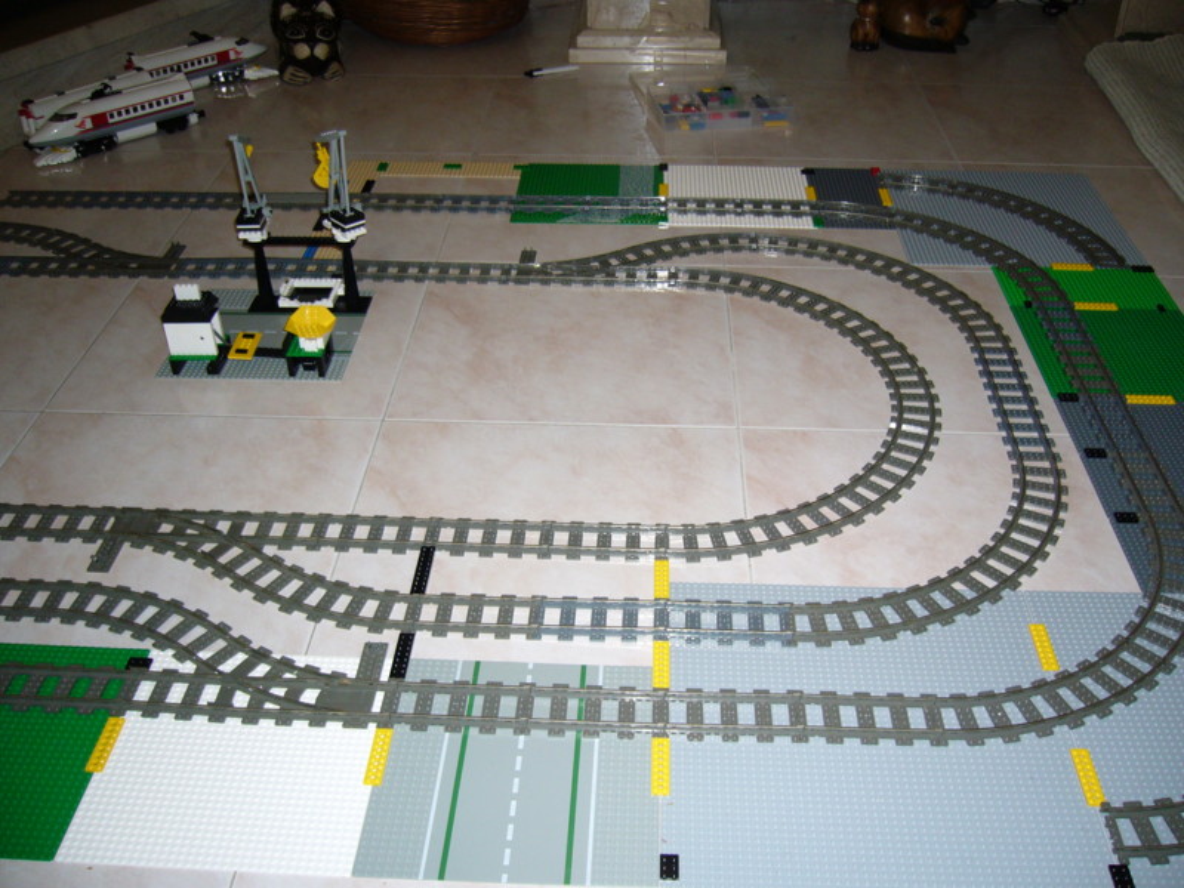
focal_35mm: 35
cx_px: 592
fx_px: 1197
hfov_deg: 52.6
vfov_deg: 40.7
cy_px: 444
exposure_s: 1/30
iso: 100
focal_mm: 5.8
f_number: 2.8
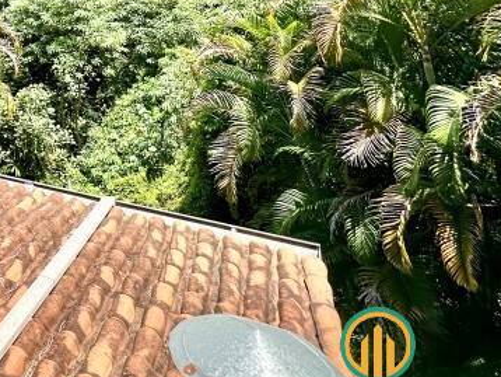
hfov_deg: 34.0
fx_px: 579
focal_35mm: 40
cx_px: -146
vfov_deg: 30.3
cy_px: -81
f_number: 2.2
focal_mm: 2.22
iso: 50
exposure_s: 1/1182
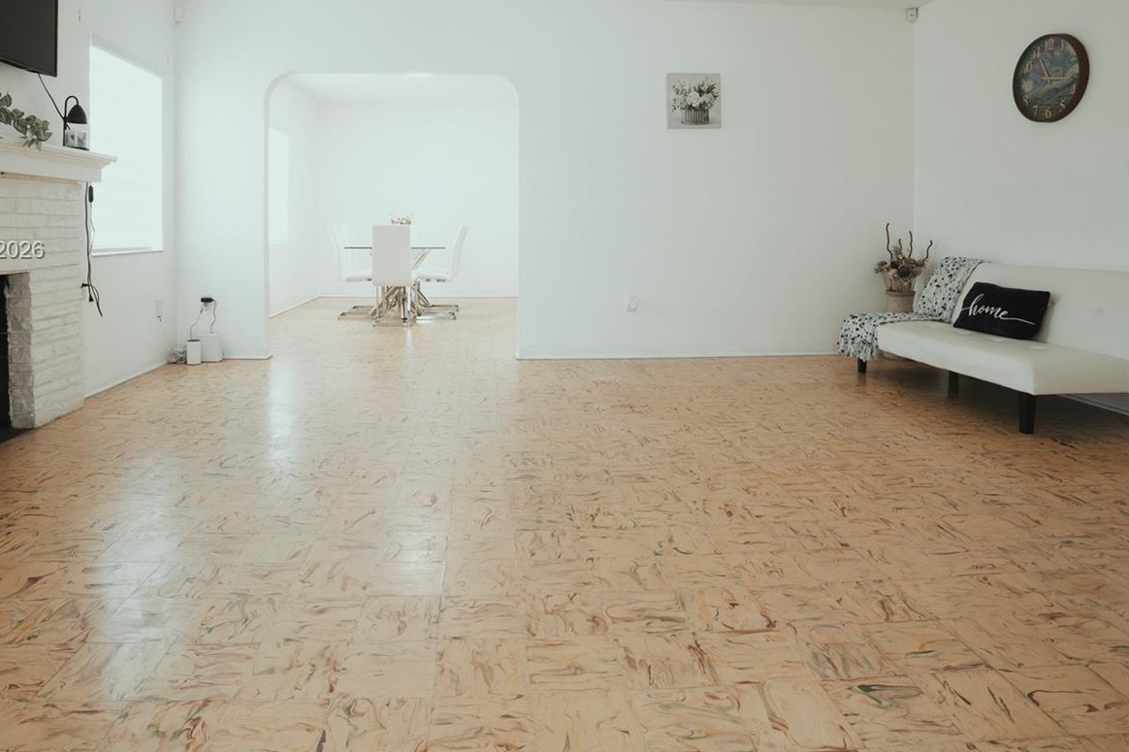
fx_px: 690
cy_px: 251
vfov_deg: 56.0
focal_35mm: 22
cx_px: 518
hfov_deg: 78.5
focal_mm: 16
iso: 800
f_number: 9
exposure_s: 1/13
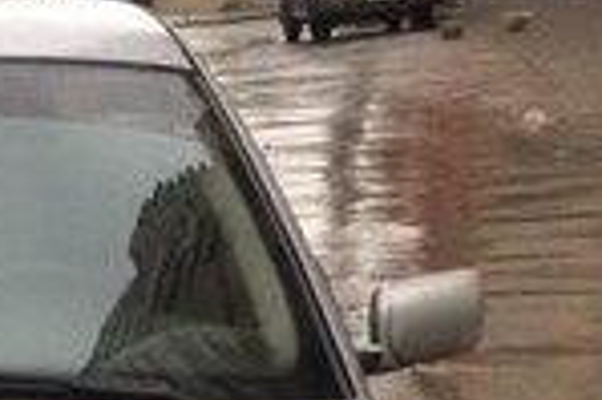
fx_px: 2238
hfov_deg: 14.5
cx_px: -246
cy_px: 749
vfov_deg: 9.6
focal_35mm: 134
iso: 32
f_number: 2.2
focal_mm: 4.15
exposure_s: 1/149
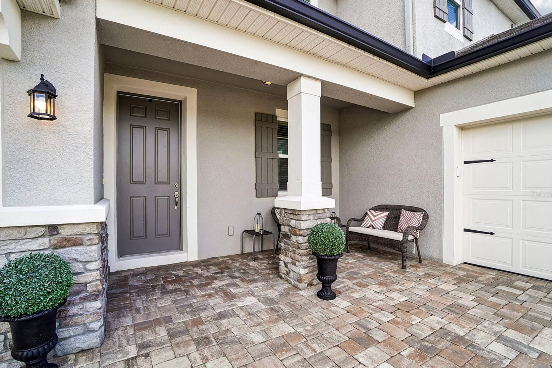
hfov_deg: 96.7
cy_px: 194
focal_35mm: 16
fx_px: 245
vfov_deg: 73.7
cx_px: 269
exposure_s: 1/45
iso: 100
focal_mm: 10
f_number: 8
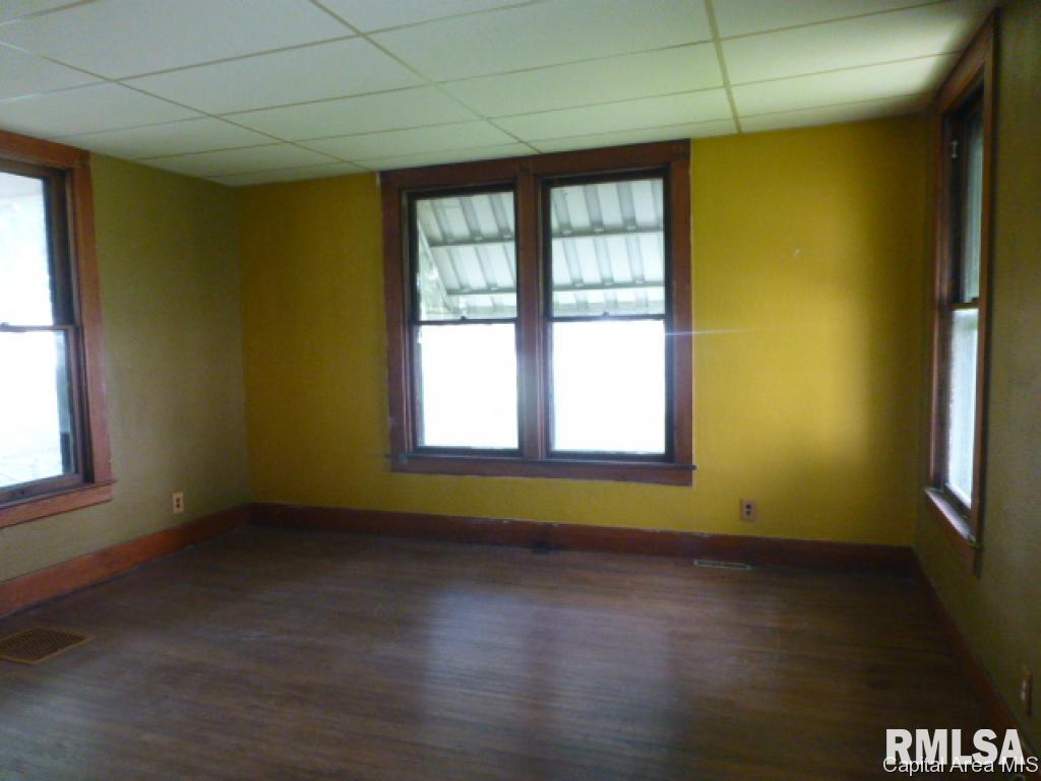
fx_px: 722
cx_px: 520
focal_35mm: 24
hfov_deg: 71.6
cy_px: 390
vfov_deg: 56.9
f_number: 3.3
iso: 640
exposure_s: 1/60
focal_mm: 4.3
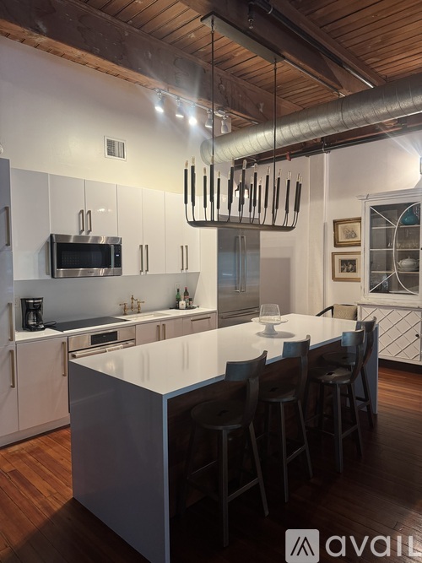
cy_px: 282
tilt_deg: -3.0
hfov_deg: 56.8
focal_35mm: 24
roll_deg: +0.7
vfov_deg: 71.6
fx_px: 390
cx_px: 211
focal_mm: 6.76
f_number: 1.78
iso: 320
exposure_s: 1/60
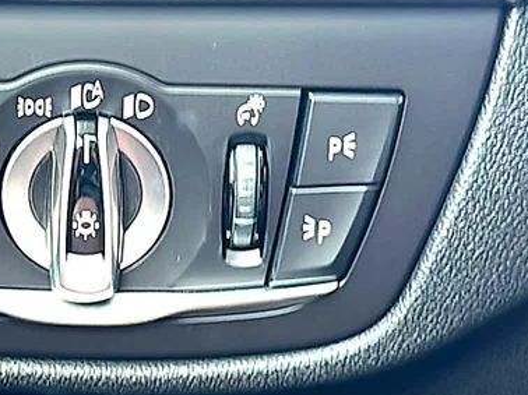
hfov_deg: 21.7
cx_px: 87
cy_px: 135
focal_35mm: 89
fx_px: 1357
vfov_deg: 16.5
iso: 80
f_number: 1.78
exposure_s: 1/48
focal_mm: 6.86
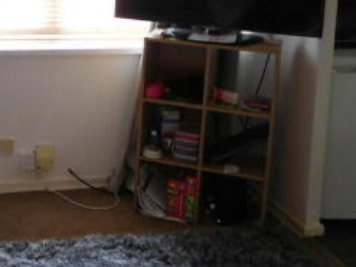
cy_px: -5
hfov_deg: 31.1
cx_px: 32
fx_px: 606
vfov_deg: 23.7
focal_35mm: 59
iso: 400
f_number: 3.4
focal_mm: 4.5
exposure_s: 1/30
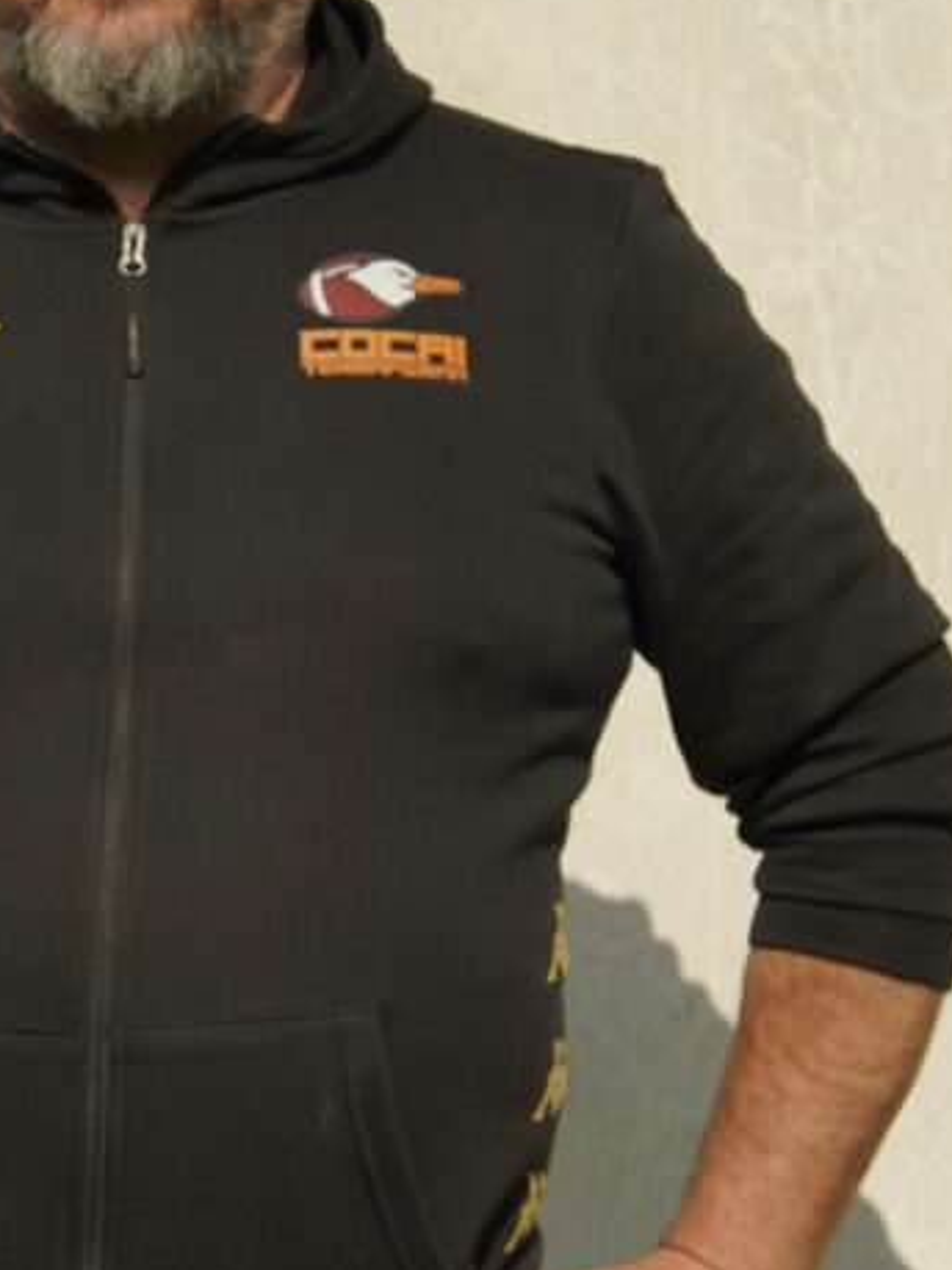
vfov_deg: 12.3
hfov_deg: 9.2
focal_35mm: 161
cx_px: 120
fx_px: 5906
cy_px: 800
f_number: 6.3
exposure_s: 1/1000
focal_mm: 50
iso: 100
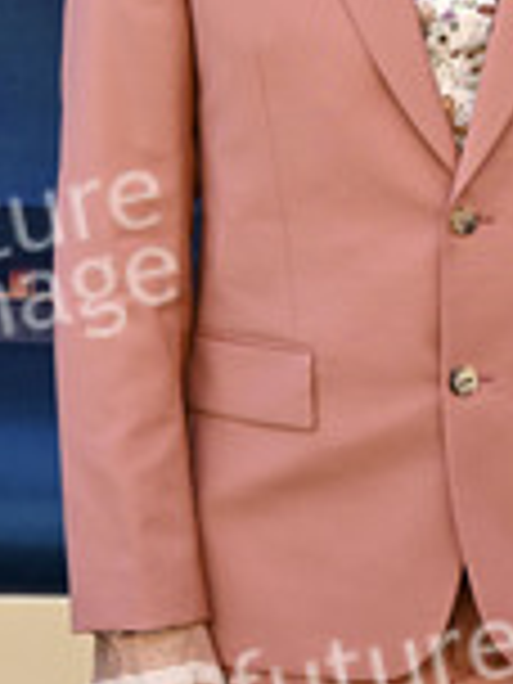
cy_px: 54
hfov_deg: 9.3
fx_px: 3142
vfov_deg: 12.3
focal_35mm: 159
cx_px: 436
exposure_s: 1/320
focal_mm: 63
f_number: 7.1
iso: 500
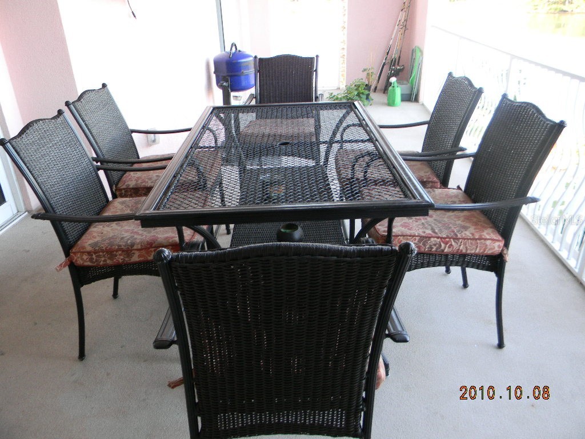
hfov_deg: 63.4
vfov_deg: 49.7
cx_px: 292
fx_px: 473
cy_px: 220
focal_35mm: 28
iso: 115
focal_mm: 5
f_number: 3.5
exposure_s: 1/30
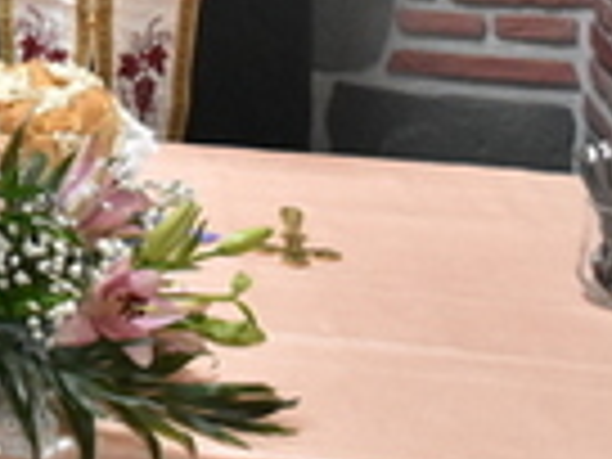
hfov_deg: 12.9
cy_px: -315
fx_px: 2475
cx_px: -454
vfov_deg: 10.1
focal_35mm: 140
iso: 2000
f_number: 3.5
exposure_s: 1/80
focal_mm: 22
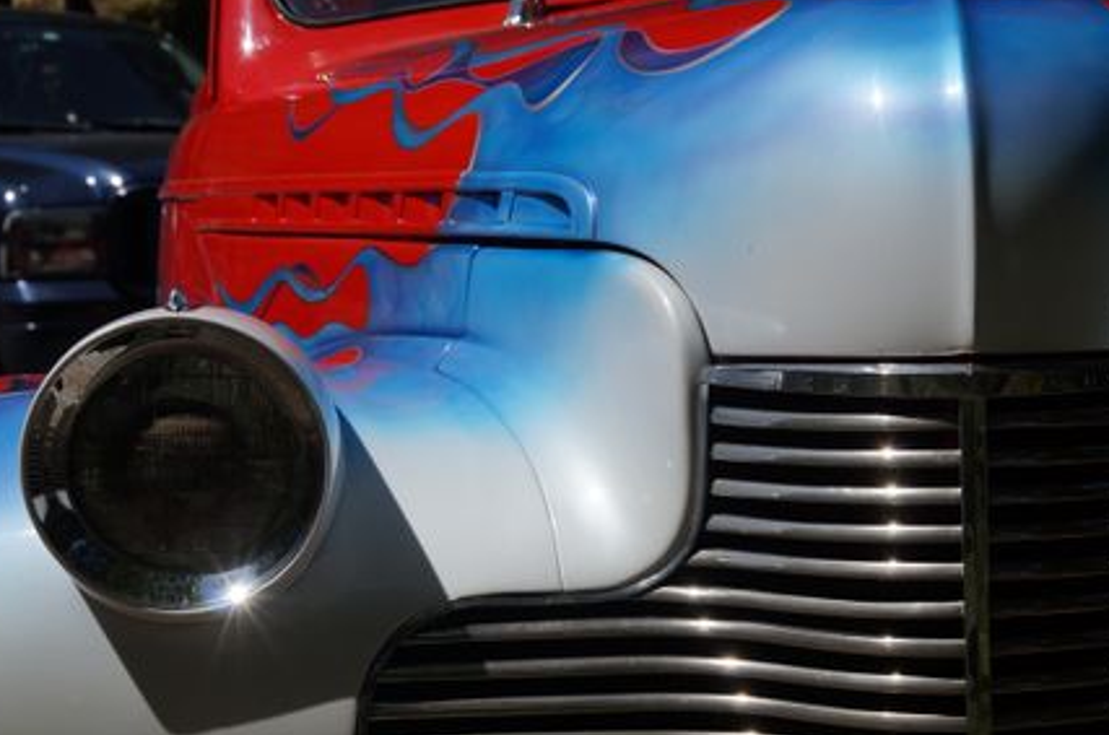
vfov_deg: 10.8
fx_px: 3874
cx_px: 626
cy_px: 431
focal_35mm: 126
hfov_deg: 16.3
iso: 100
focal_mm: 70
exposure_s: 1/400
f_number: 11
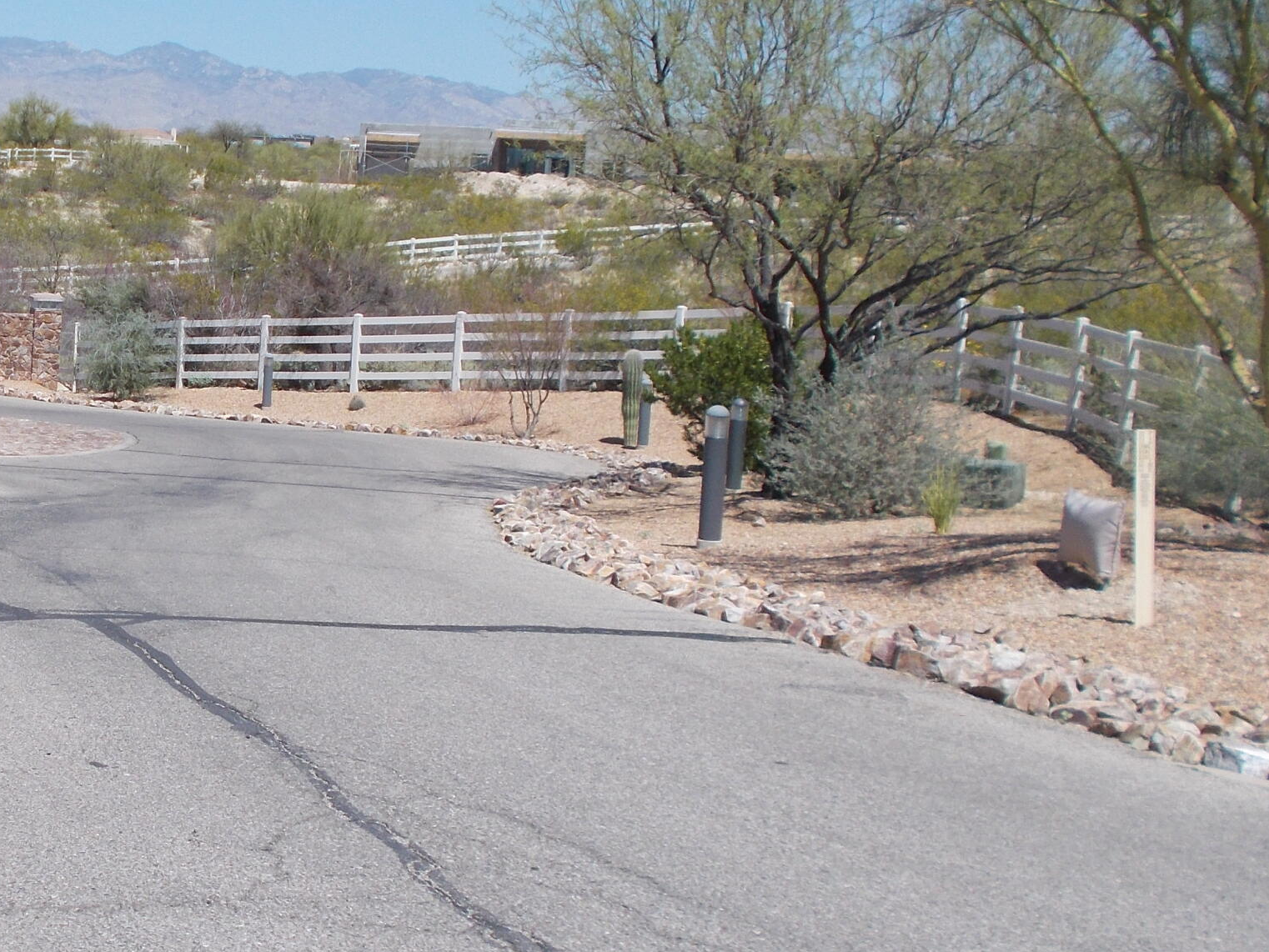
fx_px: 2457
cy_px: 424
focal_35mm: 67
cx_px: 109
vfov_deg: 21.9
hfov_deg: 27.8
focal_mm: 6
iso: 80
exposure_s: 1/160
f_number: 9.2
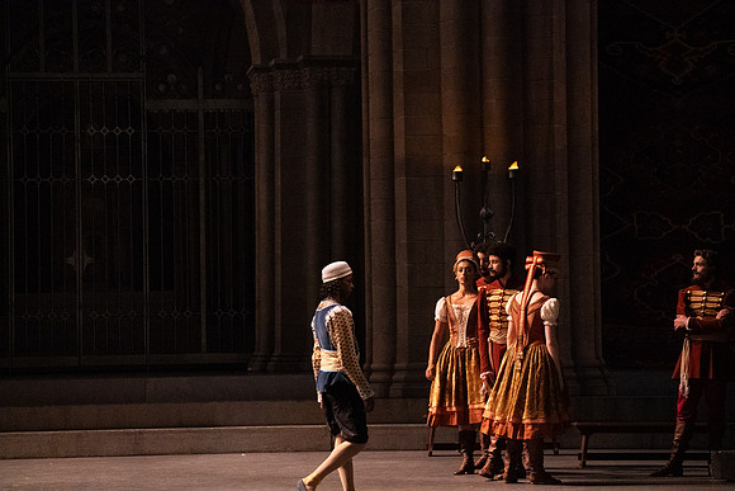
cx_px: 368
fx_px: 3349
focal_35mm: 164
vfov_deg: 8.4
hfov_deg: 12.5
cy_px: 246
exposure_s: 1/320
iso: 25600
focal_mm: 164
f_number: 5
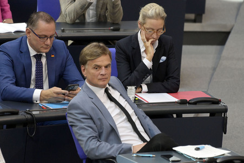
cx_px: 122
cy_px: 82
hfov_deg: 5.0
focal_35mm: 410
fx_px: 2777
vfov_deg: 3.3
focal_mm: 410
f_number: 5.6
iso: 8000
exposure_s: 1/400
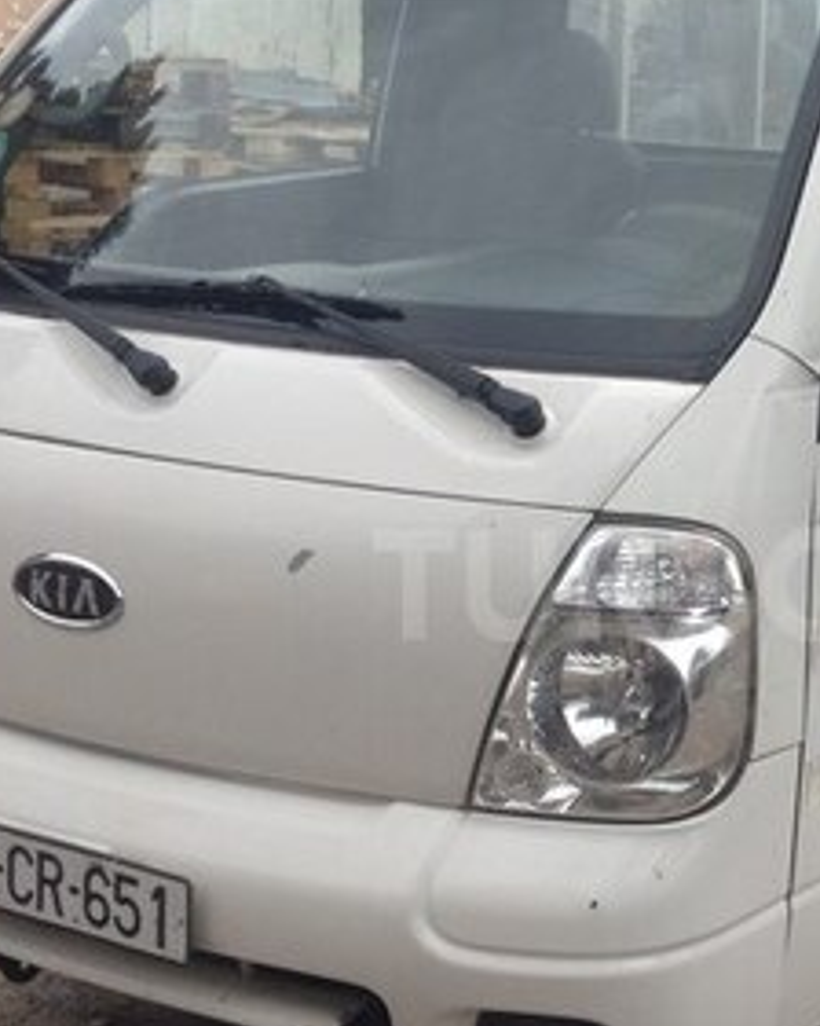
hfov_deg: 19.8
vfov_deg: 25.0
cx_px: 747
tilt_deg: -10.4
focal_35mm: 76
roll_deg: -2.3
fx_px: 2306
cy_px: 584
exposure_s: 1/169
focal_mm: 4.12
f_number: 2.4
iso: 50
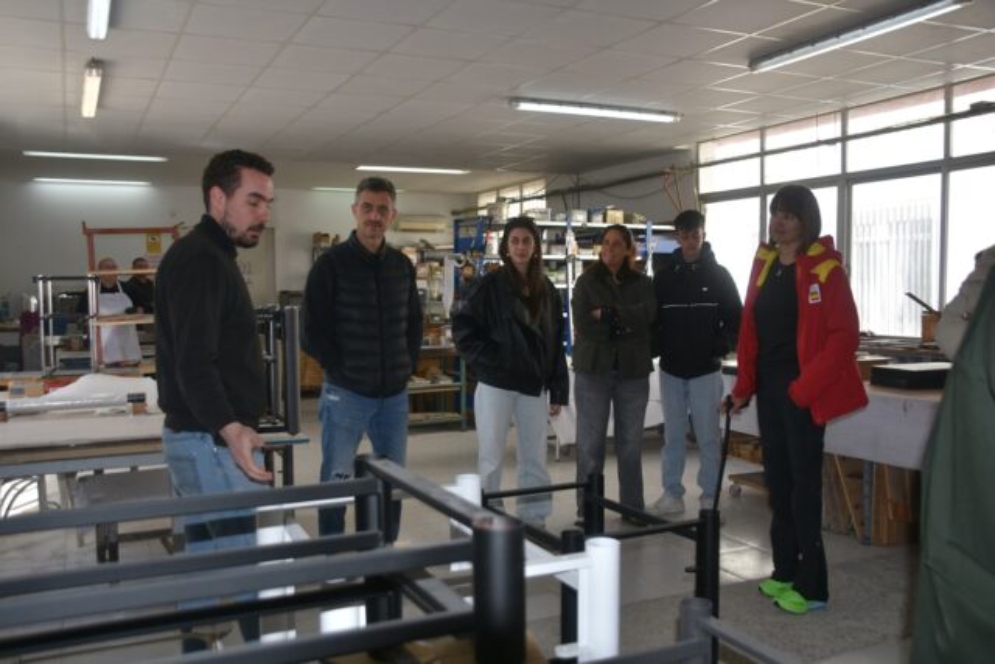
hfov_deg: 55.1
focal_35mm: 34
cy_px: 332
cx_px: 498
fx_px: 954
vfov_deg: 38.4
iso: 180
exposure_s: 1/250
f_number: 3.8
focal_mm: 23
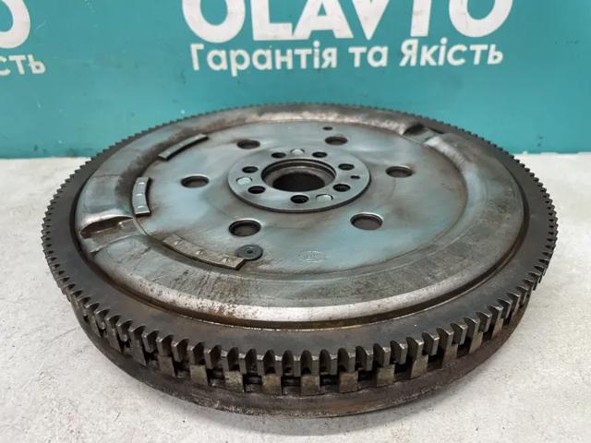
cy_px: 222
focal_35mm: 26
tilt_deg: -31.0
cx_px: 296
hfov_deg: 67.3
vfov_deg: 53.1
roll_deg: +2.8
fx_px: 444
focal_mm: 4.2
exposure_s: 1/50
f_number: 1.6
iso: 100
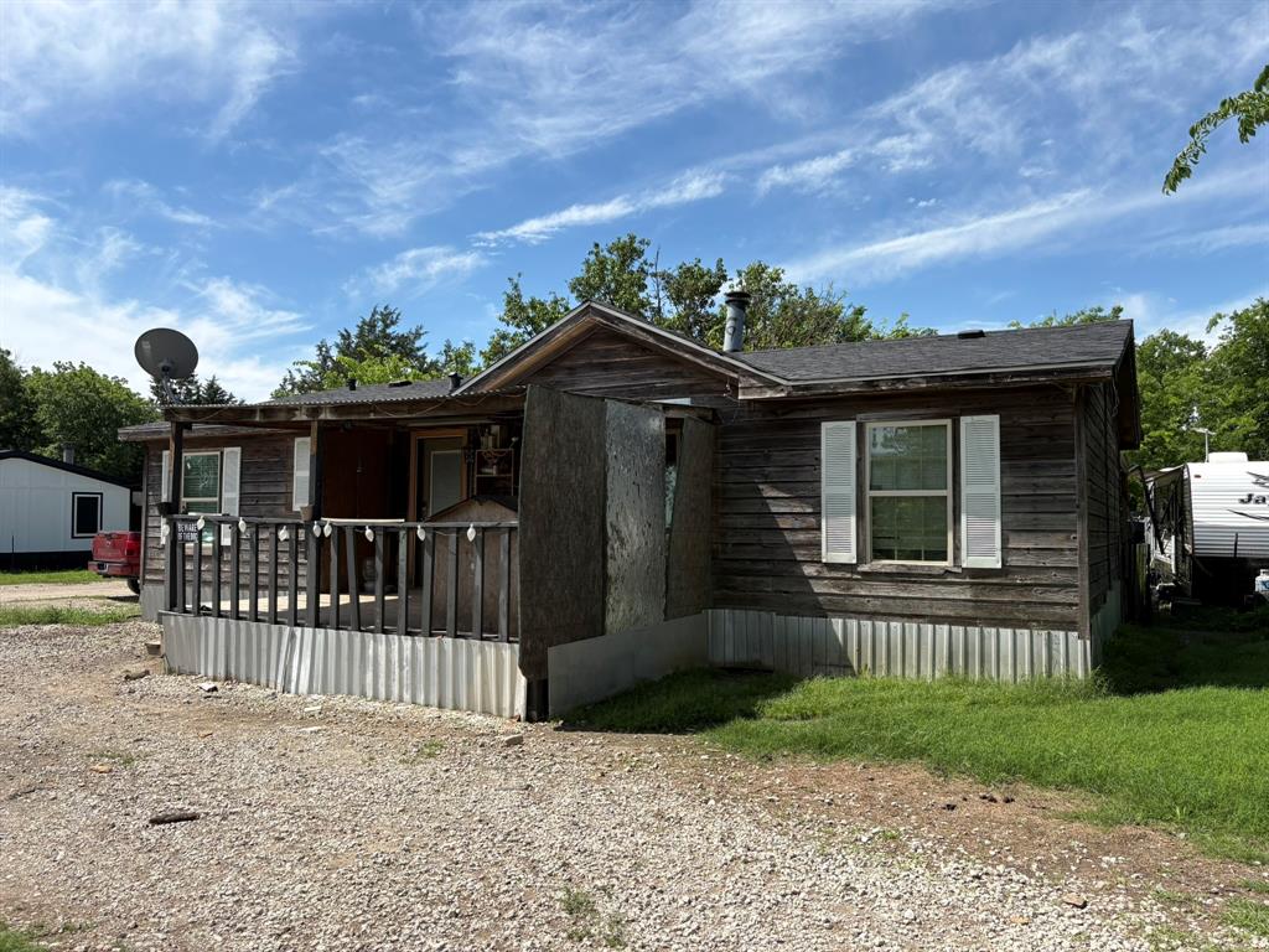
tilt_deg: +3.3
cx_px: 634
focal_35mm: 26
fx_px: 953
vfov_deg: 53.1
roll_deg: -0.3
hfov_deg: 67.3
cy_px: 476
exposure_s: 1/3279
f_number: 1.6
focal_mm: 5.96
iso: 50
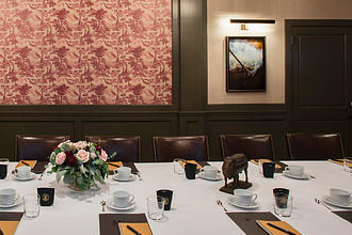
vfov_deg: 41.5
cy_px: 70
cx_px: 85
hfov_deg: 57.0
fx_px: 303
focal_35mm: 31
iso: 200
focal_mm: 17
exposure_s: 6
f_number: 22
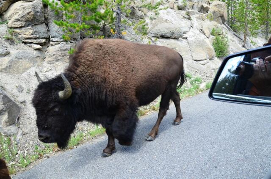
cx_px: 136
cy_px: 90
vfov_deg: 47.7
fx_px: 203
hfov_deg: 67.5
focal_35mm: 27
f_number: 7.1
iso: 200
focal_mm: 18
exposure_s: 1/200
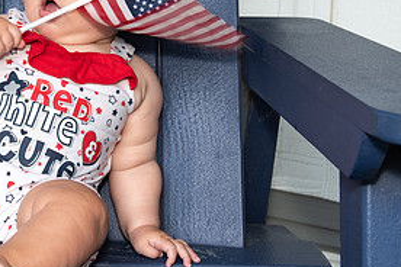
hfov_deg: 19.1
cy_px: 52
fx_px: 1169
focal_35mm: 105
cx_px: 28
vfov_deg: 13.0
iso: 400
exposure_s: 1/160
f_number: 5.6
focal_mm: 34
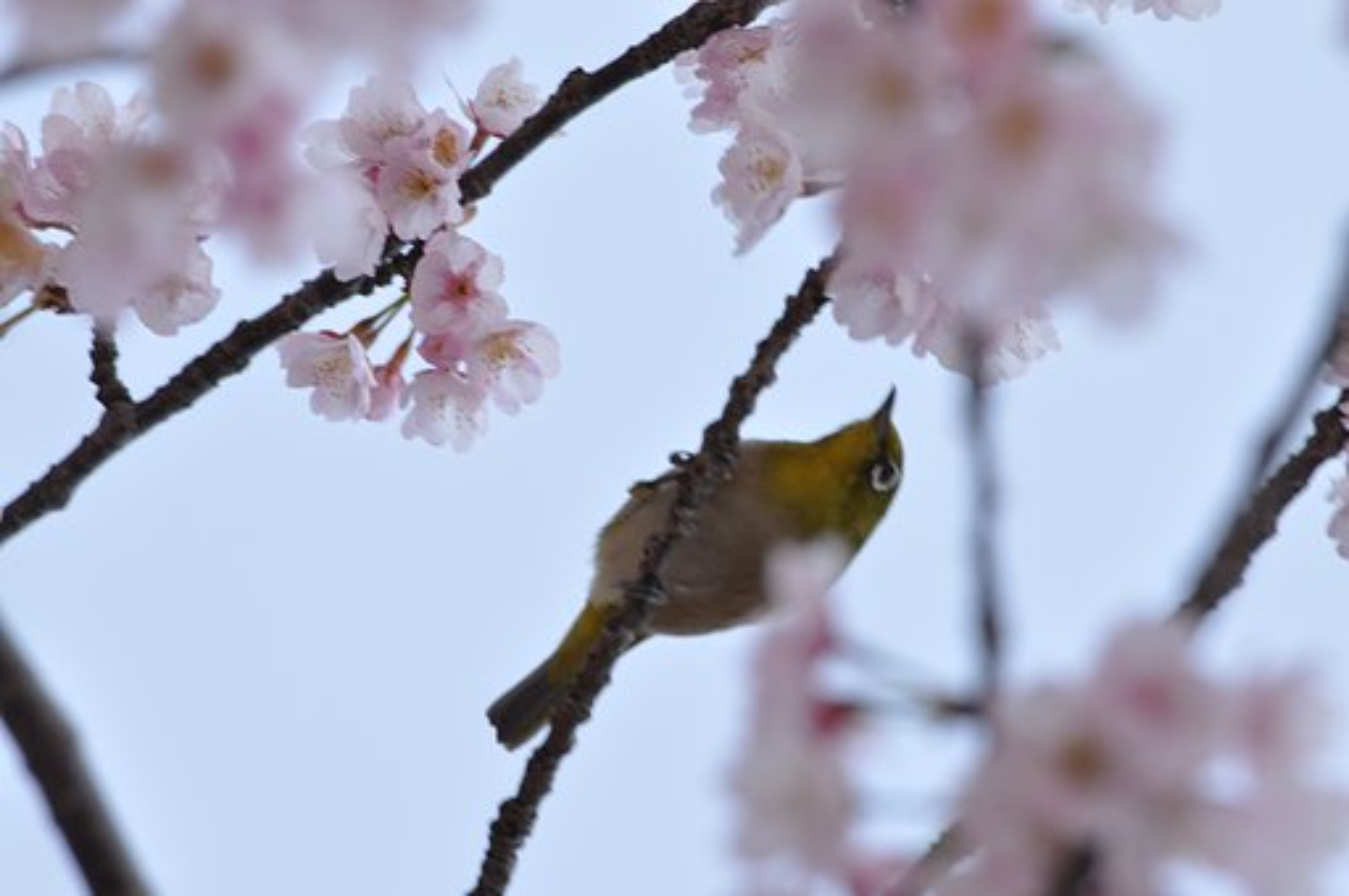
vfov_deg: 3.0
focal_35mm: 450
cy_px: 448
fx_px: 16841
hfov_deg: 4.6
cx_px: 674
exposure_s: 1/90
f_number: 16
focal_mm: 300
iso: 200
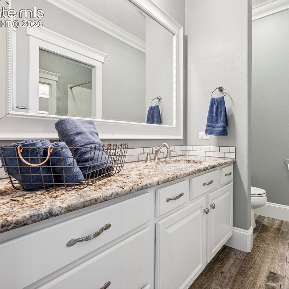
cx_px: 184
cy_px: 139
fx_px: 189
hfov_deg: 73.3
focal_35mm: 20
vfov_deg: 74.8
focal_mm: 15
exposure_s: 1.6
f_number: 11
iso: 100
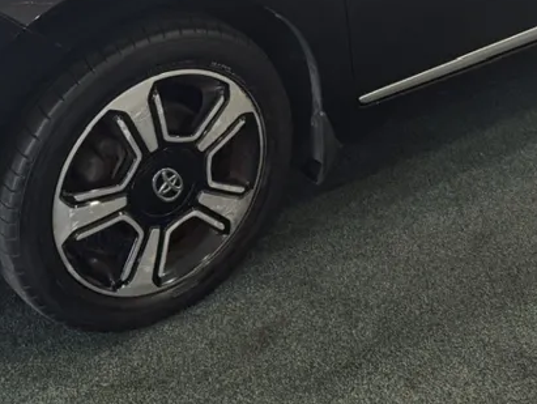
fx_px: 1087
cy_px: -122
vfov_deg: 19.4
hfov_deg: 27.7
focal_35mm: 70
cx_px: 329
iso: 250
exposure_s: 1/50
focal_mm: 6.76
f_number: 1.78
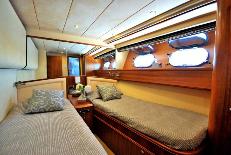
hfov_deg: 100.3
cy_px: 78
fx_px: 96
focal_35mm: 15
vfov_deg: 77.5
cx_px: 116
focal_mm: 10
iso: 280
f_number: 4
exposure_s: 1/30
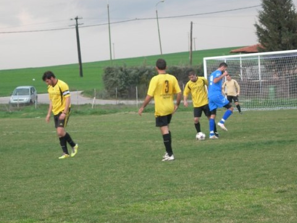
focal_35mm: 155
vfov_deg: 9.6
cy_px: 124
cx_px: 135
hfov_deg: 12.7
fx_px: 1330
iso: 50
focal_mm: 23.4
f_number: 4.9
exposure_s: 1/112
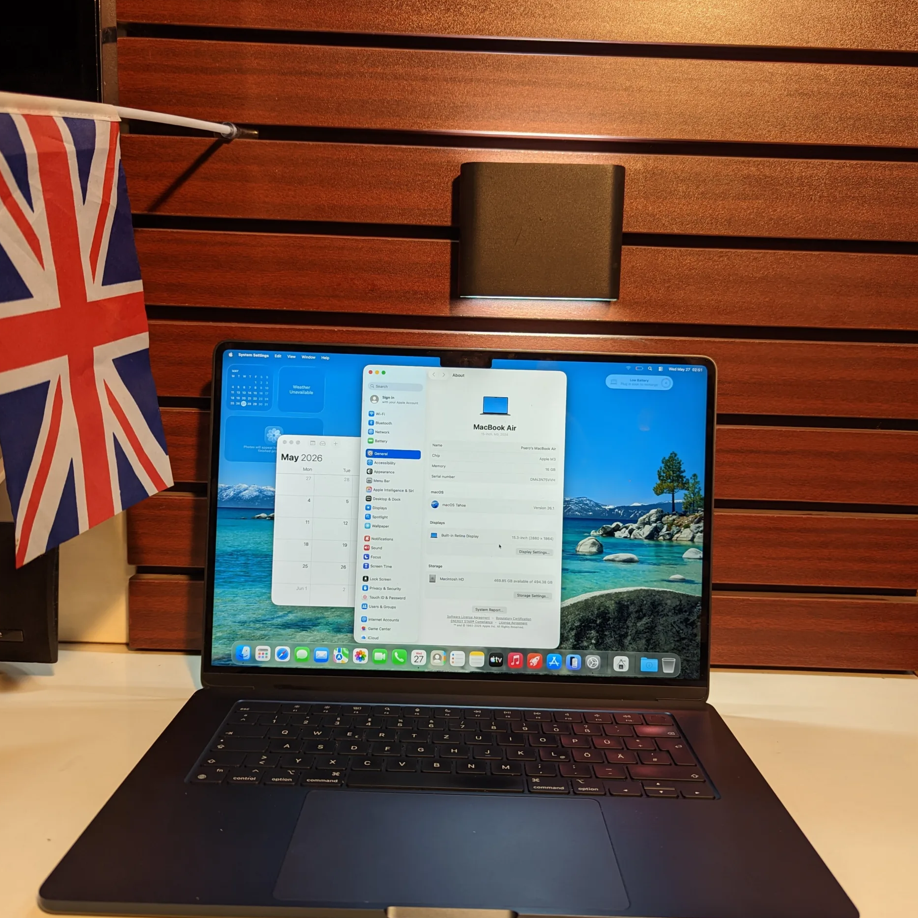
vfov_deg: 55.6
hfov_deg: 55.6
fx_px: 870
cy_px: 457
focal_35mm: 29
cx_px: 457
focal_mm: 6.81
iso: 73
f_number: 1.85
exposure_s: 1/100
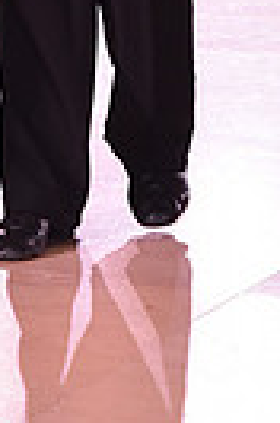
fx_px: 3588
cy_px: -394
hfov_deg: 4.4
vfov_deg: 6.6
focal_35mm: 306
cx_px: -138
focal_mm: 70
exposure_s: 1/320
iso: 2500
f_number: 6.3
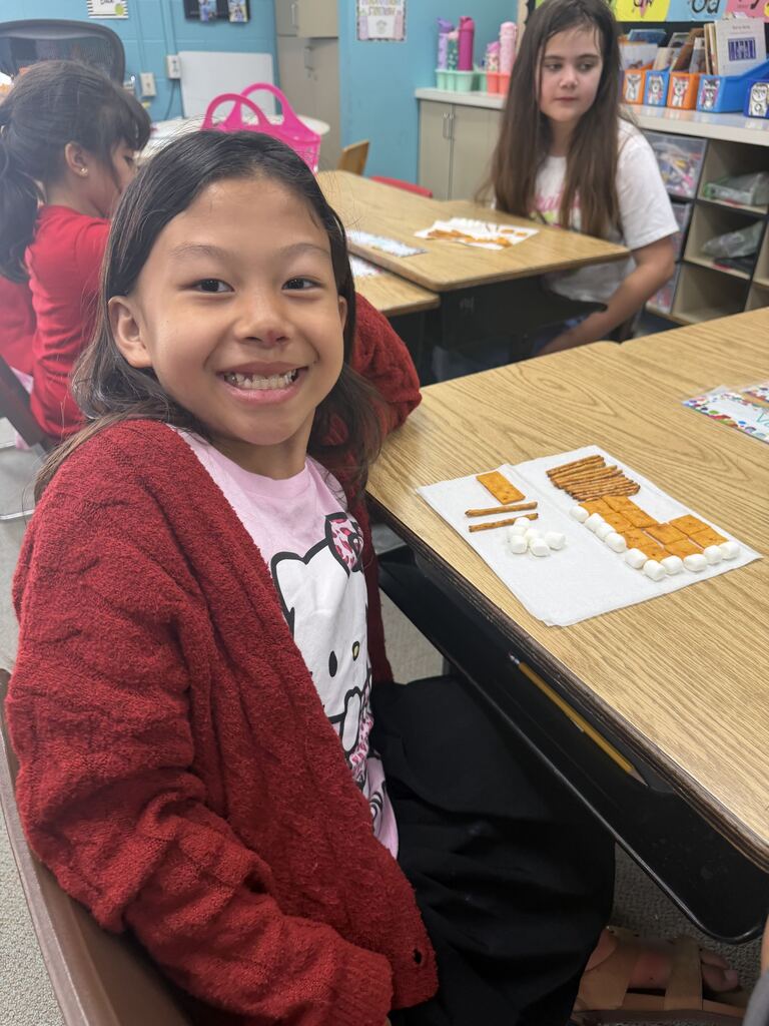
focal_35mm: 24
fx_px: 711
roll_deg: -2.2
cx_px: 384
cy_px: 513
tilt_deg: -33.7
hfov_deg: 56.8
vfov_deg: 71.6
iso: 125
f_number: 1.78
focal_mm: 6.76
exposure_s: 1/60
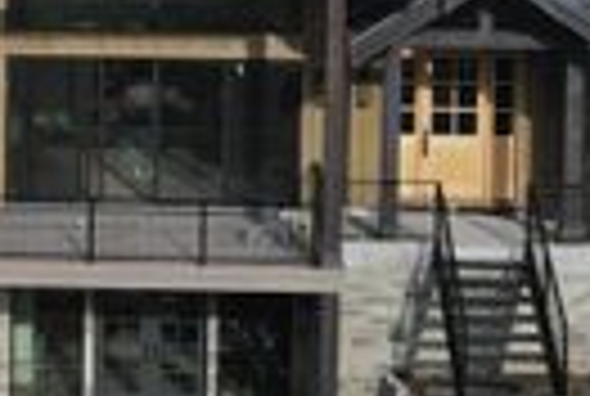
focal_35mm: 95
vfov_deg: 14.3
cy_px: 25
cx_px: 108
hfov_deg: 21.1
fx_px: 1560
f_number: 2.8
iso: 110
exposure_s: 1/400
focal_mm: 4.5
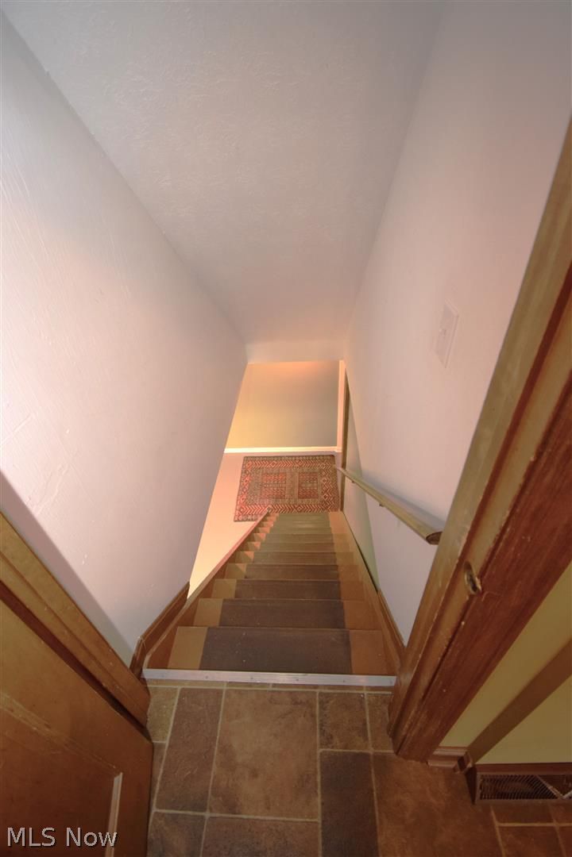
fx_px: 357
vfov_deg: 100.4
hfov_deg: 77.3
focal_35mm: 15
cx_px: 286
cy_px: 428
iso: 1800
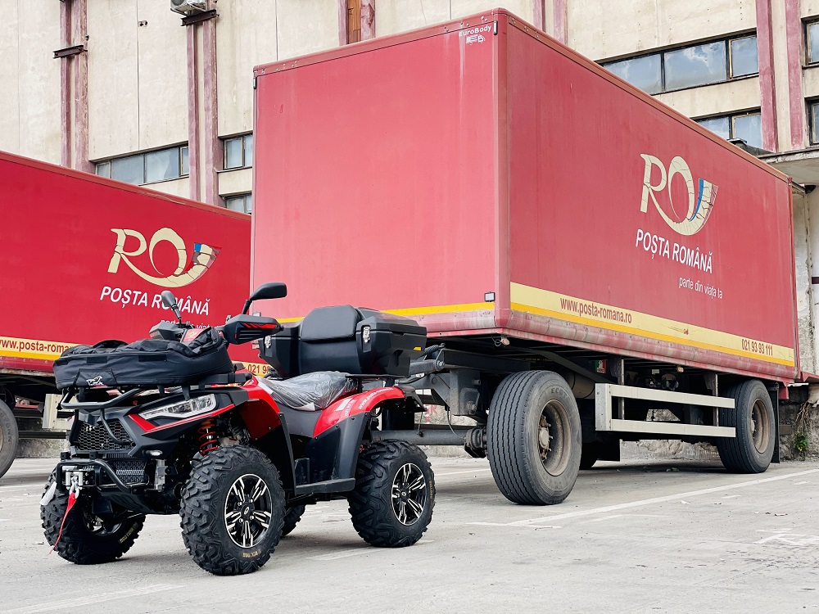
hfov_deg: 36.8
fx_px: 1230
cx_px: 410
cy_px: 307
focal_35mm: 52
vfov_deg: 28.0
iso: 32
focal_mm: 6
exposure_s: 1/122
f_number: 2
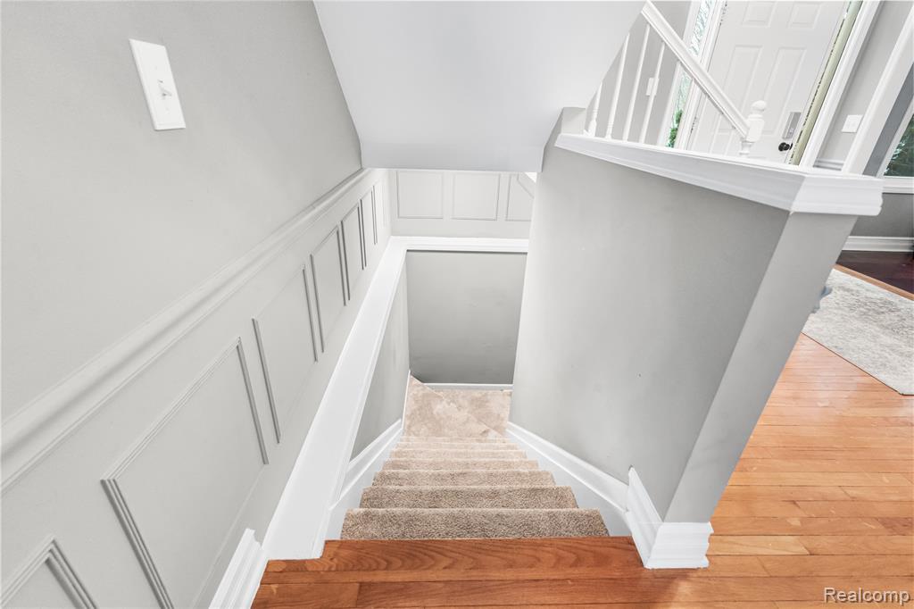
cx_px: 457
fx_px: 419
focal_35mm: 16
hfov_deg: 95.0
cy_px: 304
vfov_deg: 72.0
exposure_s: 1/30
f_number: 8
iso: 8000
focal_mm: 16.5
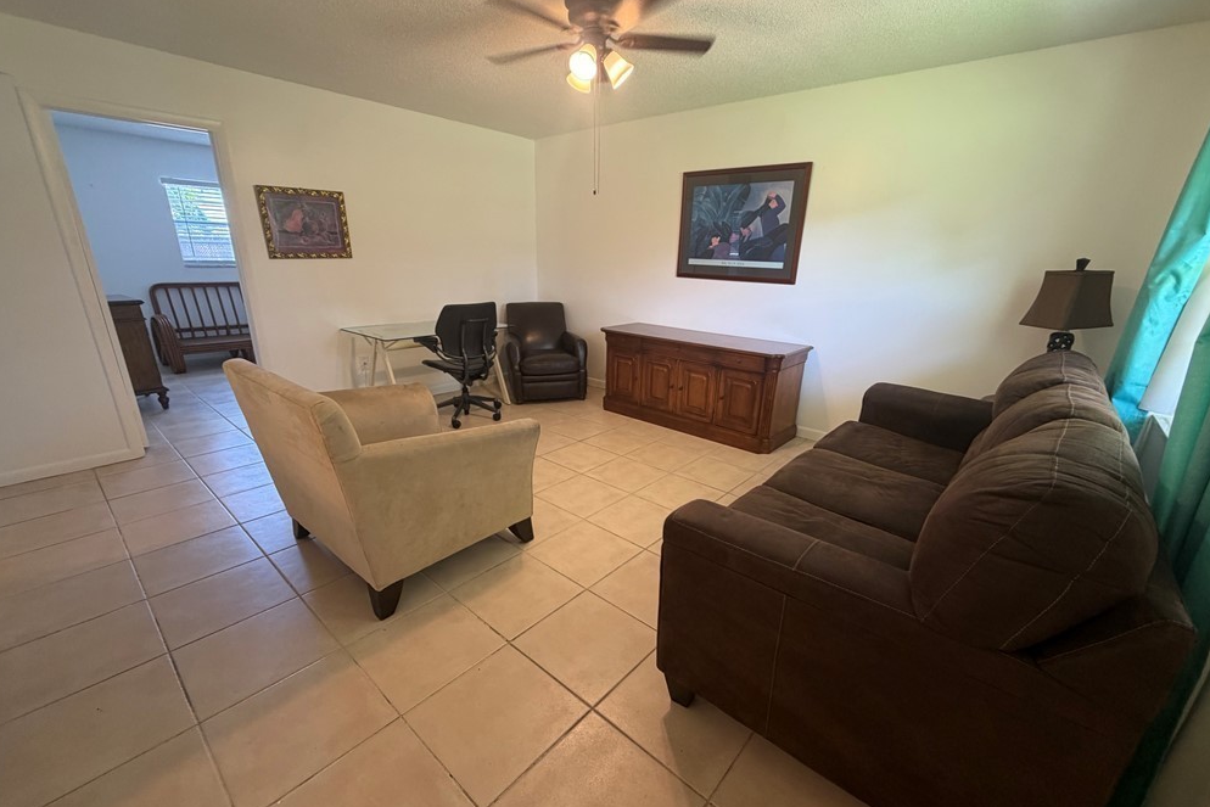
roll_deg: -0.8
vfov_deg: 77.3
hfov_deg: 100.4
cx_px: 609
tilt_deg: -19.1
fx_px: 504
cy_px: 425
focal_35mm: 15
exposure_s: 1/60
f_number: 2.2
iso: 200
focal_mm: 2.22
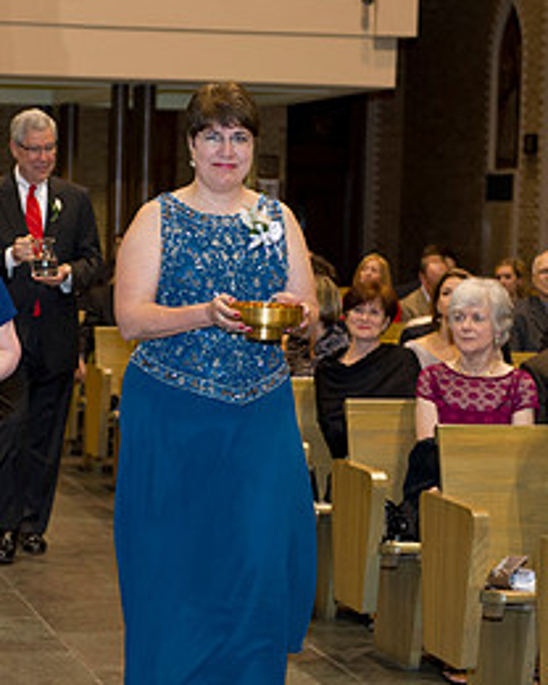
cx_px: 132
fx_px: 2331
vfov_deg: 16.7
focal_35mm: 115
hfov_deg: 13.4
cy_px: 371
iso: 1250
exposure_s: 1/60
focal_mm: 55
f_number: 3.5
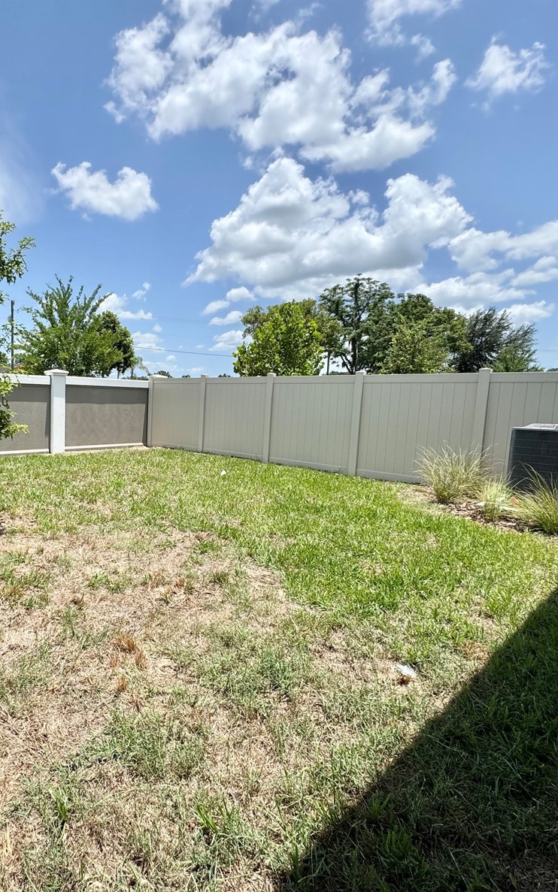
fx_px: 487
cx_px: 121
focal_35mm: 20
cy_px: 449
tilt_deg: -6.0
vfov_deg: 85.1
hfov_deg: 55.9
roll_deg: -2.1
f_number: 2.2
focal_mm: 2.22
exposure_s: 1/2028
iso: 50
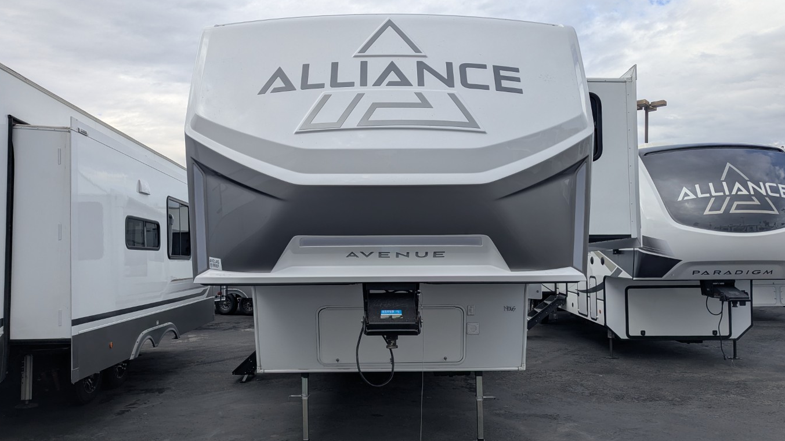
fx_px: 562
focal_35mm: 27
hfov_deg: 69.9
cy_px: 241
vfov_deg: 42.8
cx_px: 397
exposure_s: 1/898
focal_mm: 6.81
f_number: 1.85
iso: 47
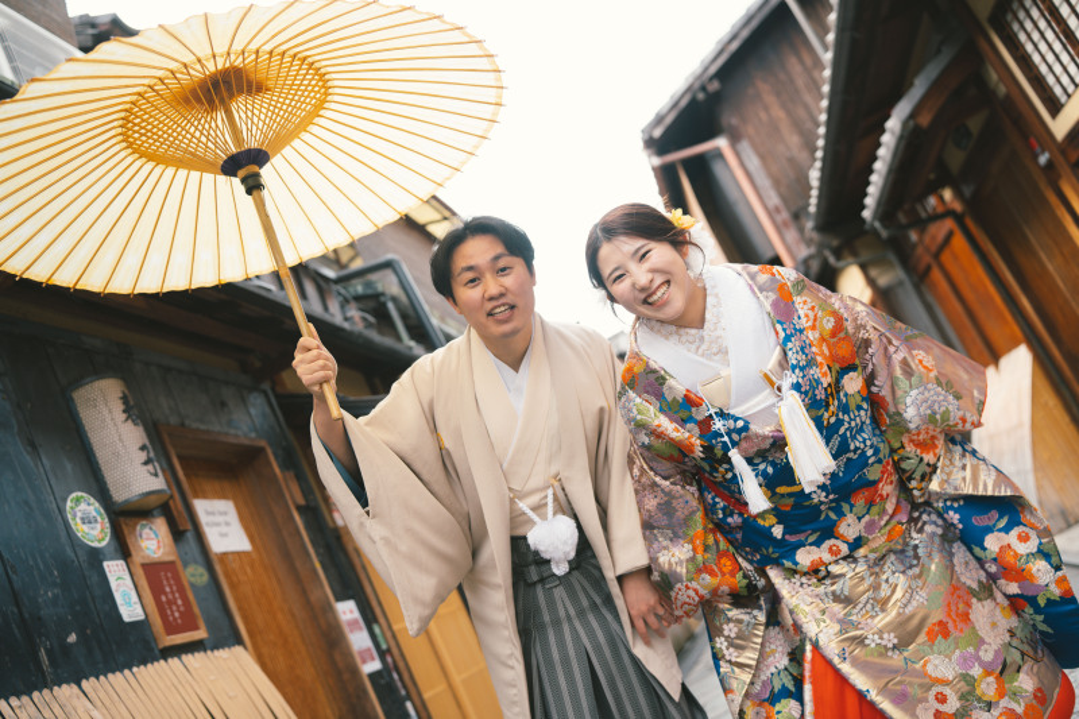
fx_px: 1049
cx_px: 540
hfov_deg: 54.4
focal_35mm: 35
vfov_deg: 37.8
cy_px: 360
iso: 250
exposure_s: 1/500
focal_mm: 35
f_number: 2.5
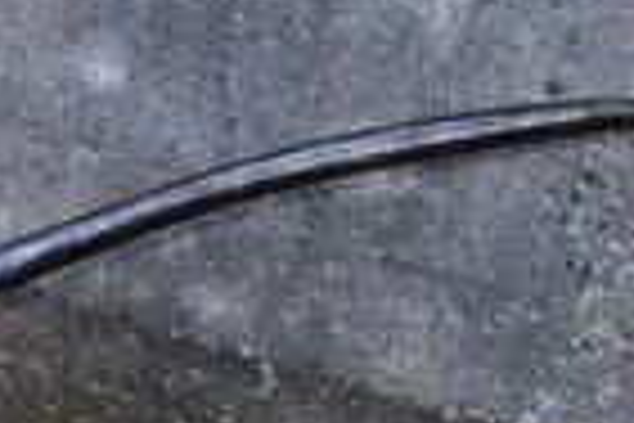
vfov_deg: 11.5
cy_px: 475
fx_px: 2073
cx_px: -81
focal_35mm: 118
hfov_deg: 16.8
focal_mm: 23
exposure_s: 1/125
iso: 200
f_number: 3.8
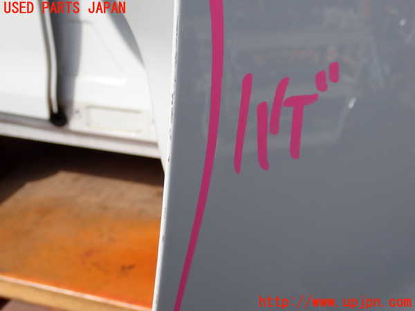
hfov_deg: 38.2
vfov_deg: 29.1
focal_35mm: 50
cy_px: 156
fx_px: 599
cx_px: 208
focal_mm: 9.01
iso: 100
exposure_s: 1/320
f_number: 4.5
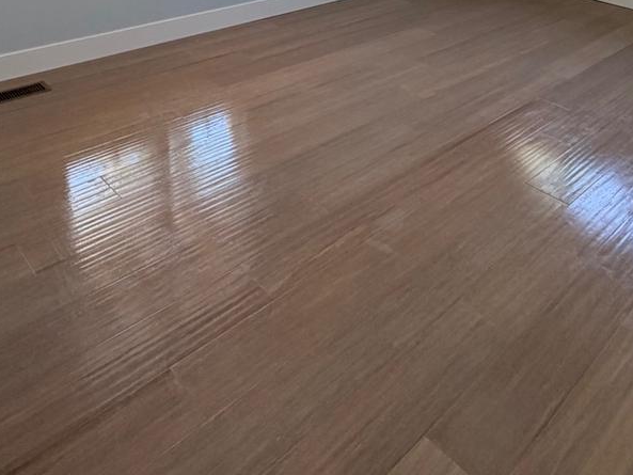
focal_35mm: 34
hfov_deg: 53.5
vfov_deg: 35.9
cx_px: 386
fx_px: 622
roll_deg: -2.5
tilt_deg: -12.6
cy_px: -42
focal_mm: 2.22
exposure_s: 1/121
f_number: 2.2
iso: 160
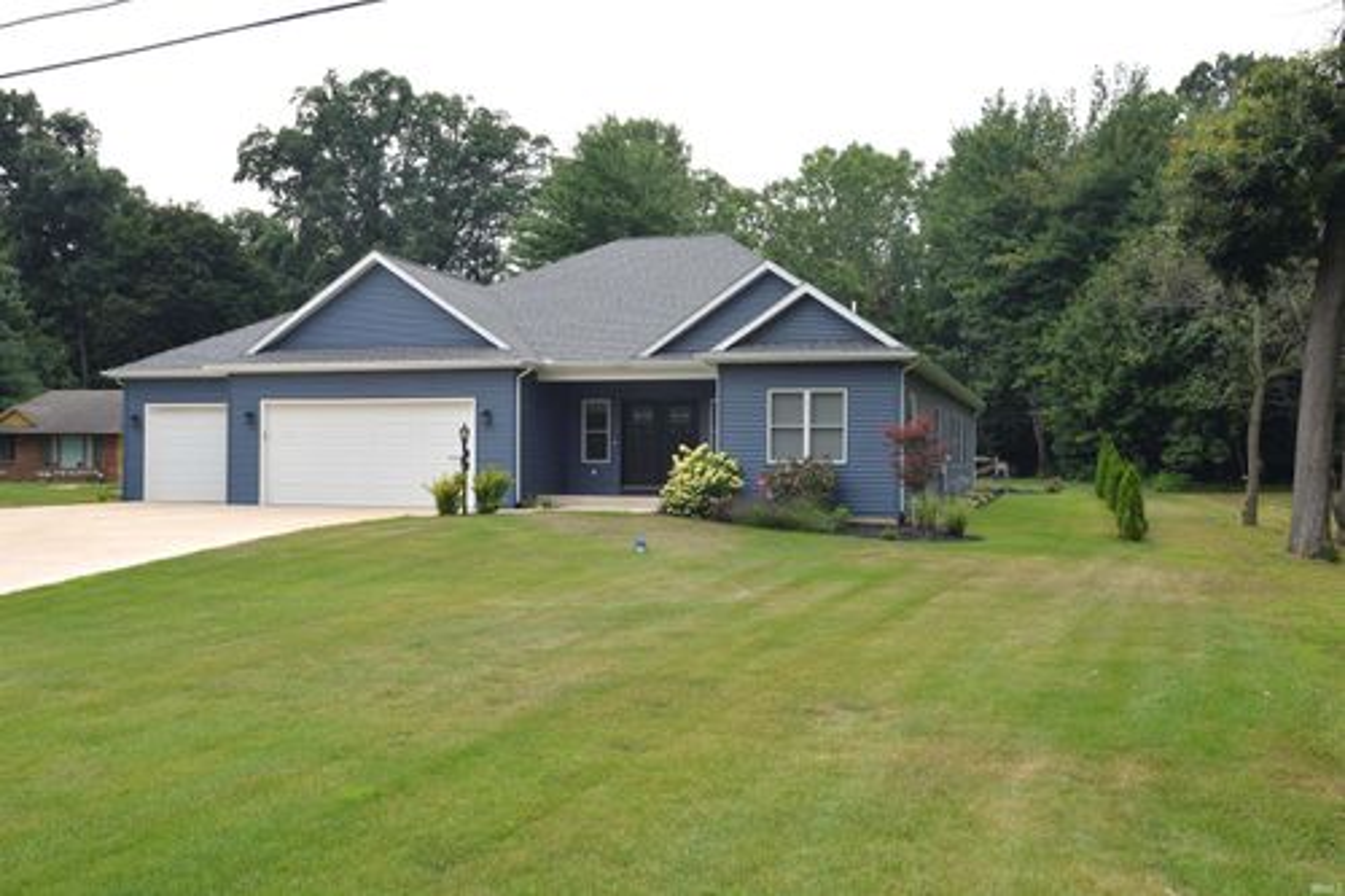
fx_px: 1307
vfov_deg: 37.8
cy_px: 448
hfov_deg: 54.5
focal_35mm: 35
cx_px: 672
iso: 200
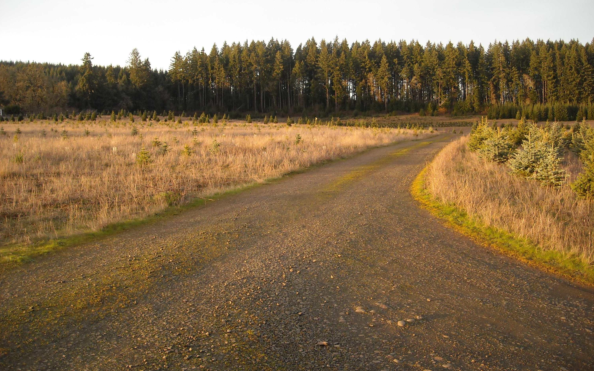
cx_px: 300
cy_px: 154
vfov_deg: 33.5
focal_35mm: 38
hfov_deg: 51.5
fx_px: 615
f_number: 2.8
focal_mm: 5.7
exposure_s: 1/250
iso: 154
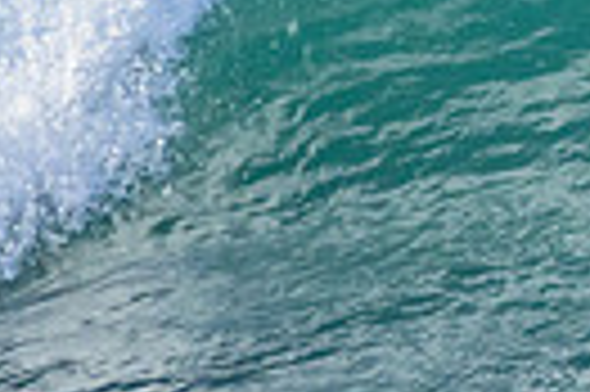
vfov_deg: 0.4
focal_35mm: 3551
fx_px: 58124
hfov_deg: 0.6
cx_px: 1288
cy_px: -16
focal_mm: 800
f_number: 11
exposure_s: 1/1600
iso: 3600
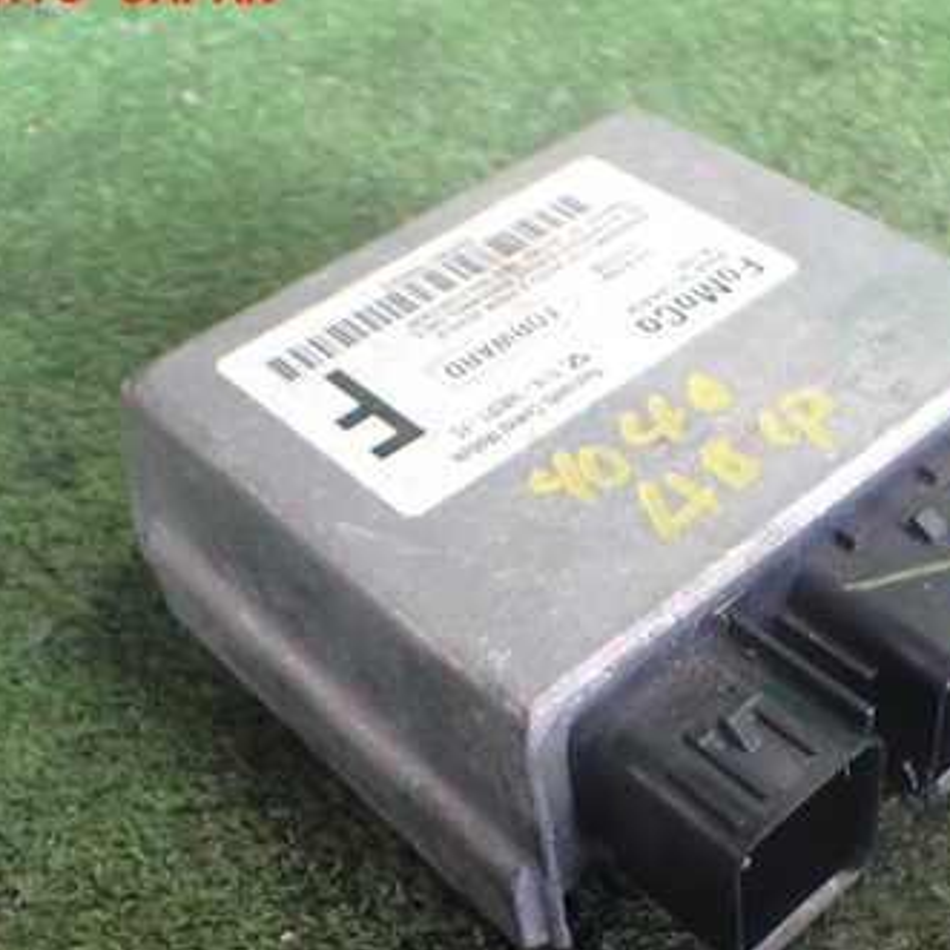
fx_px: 1490
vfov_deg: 35.2
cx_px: 614
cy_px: 594
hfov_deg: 35.1
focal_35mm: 48
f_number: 2.3
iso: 800
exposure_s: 1/80
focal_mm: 5.4
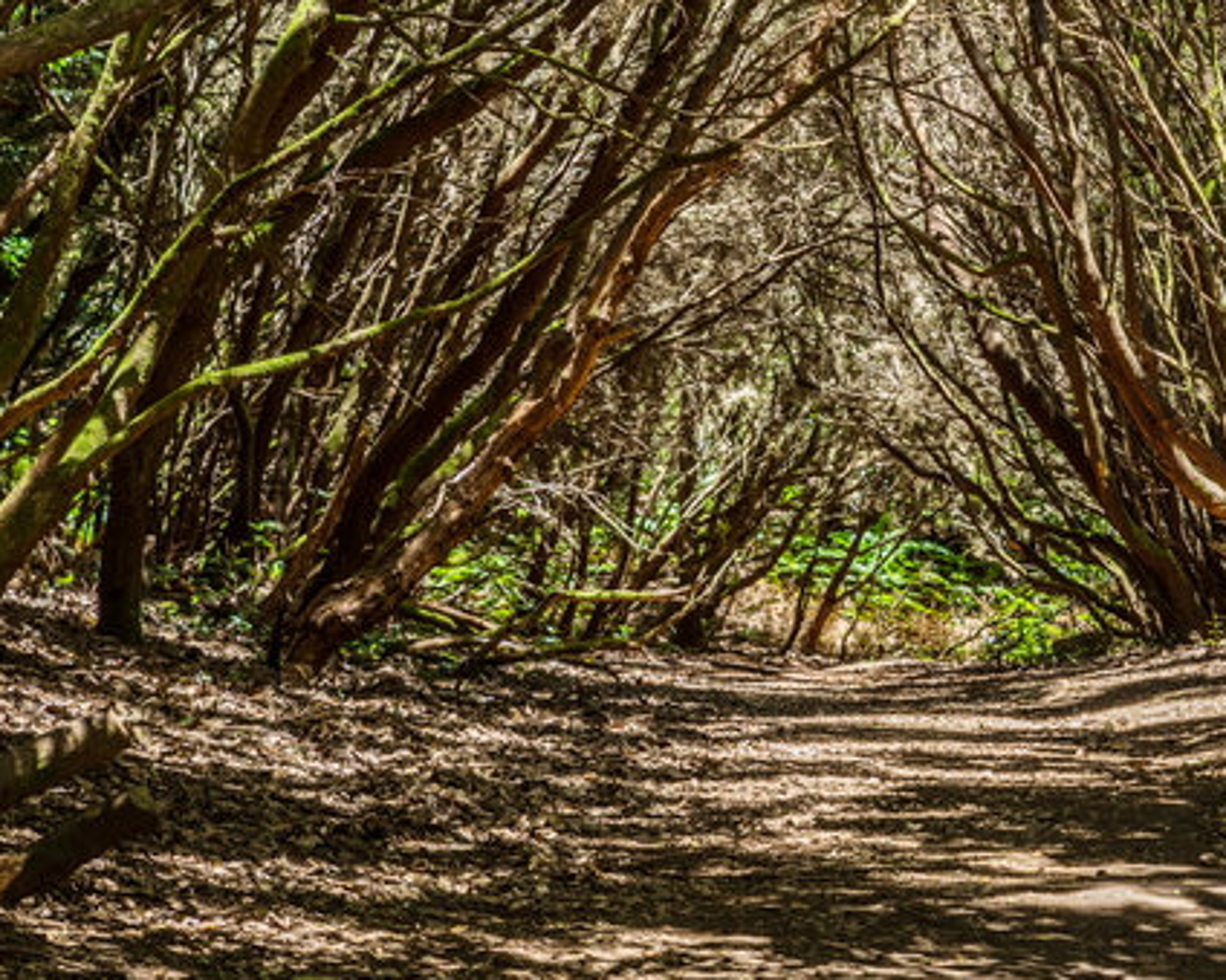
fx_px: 5623
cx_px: 1275
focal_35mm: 155
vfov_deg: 10.0
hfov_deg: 12.3
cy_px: 380
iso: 160
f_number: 5.6
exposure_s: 1/50
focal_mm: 70
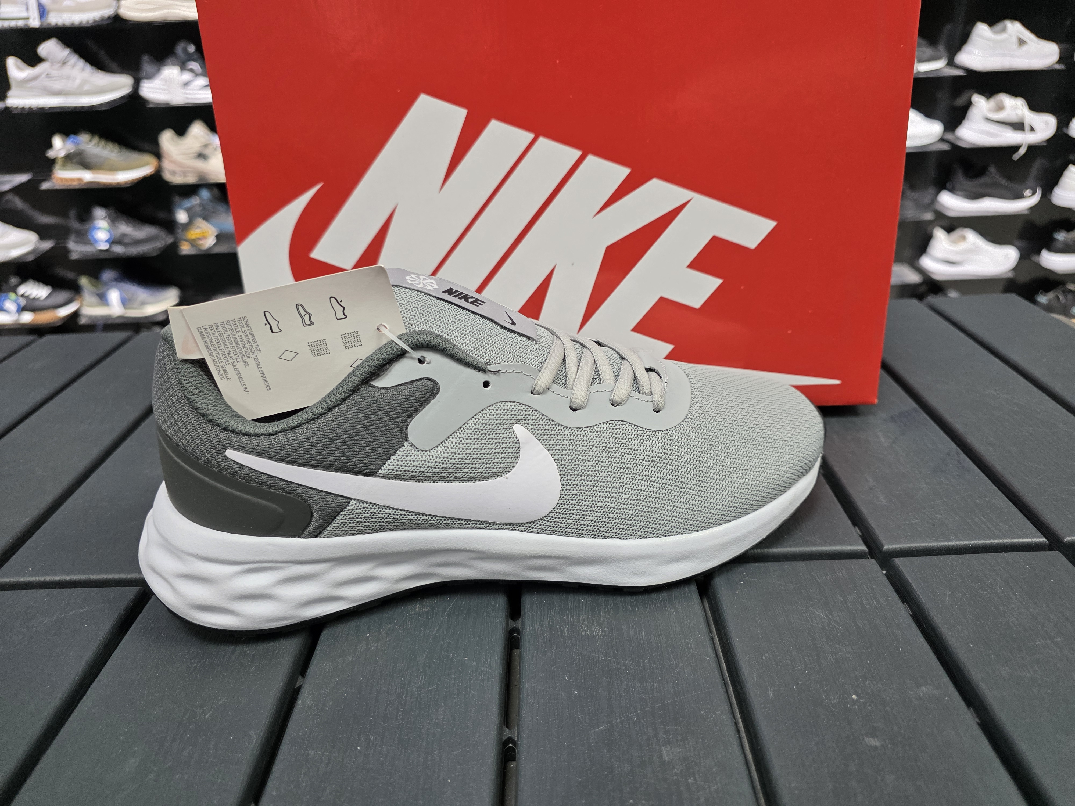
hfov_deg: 73.9
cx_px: 538
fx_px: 714
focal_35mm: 23
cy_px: 403
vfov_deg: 58.9
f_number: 1.7
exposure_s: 1/100
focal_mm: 6.3
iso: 160
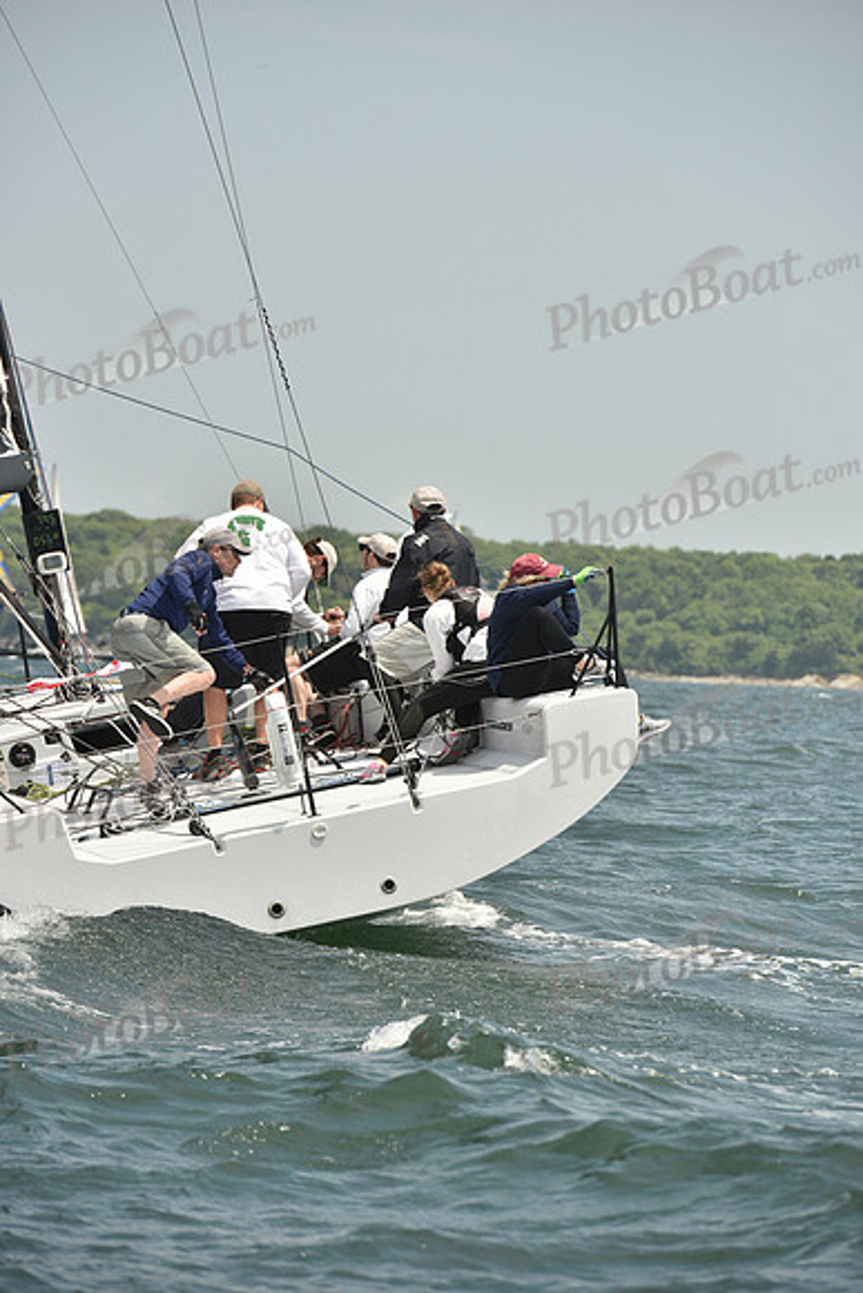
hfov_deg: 6.9
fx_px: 7187
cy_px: 646
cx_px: 432
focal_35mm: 200
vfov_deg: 10.3
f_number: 9
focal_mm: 200
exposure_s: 1/1600
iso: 400
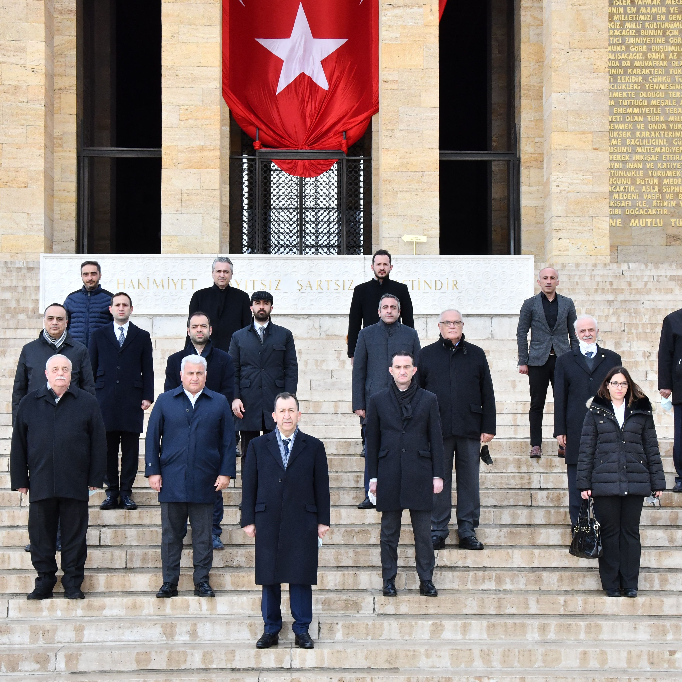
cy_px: 341
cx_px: 387
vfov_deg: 23.7
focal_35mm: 73
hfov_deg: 23.7
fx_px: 1627
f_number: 13
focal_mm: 38
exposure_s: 1/500
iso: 1000
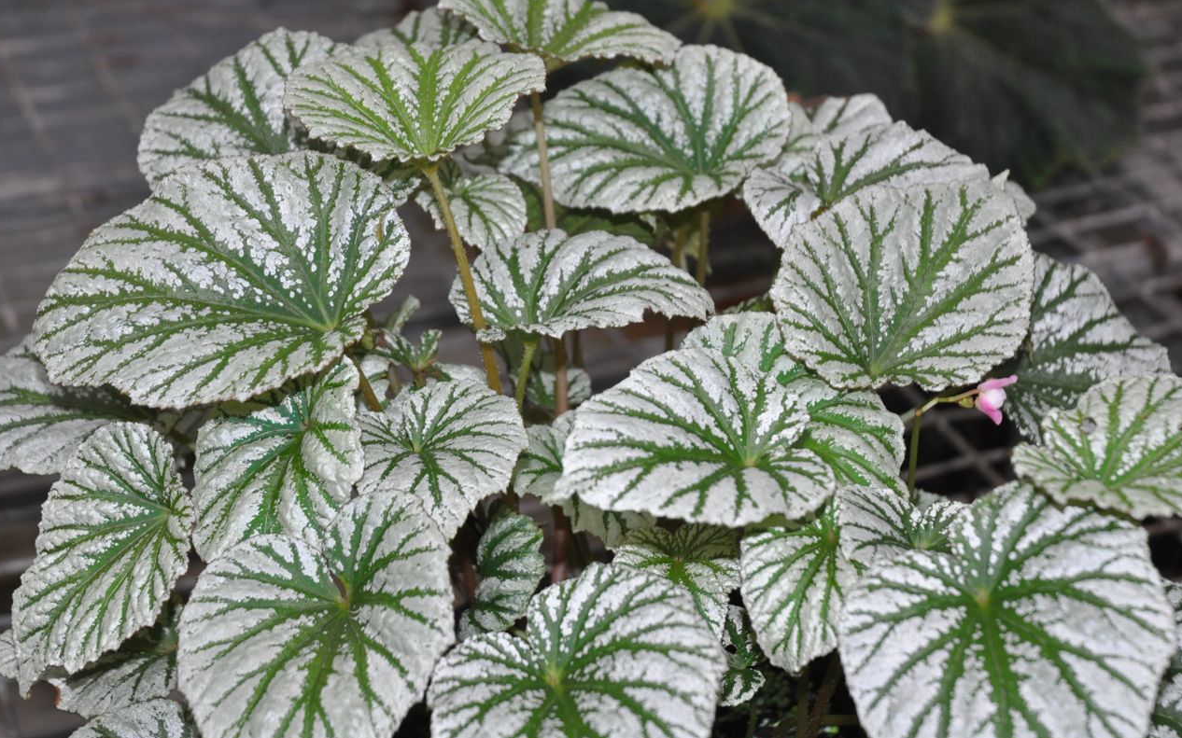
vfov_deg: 18.3
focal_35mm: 71
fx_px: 2287
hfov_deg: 29.0
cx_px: 588
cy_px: 380
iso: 800
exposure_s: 1/60
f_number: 4.5
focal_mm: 46
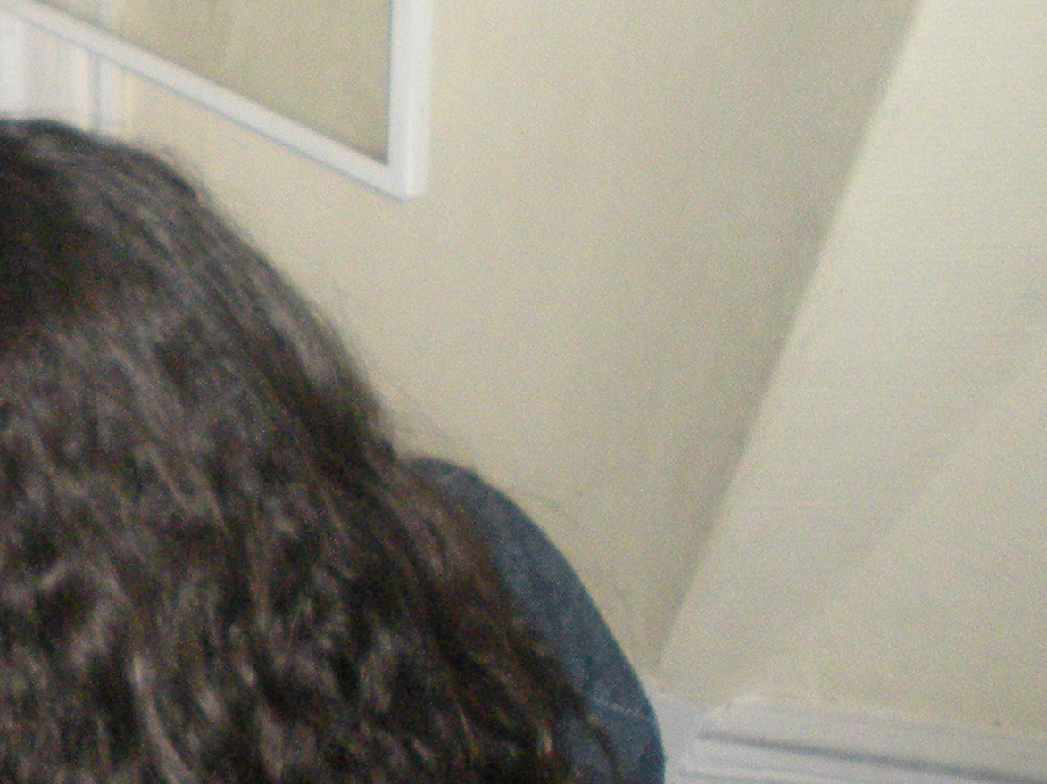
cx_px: -258
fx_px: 3387
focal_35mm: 112
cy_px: 471
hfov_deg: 16.7
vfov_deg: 13.2
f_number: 3.5
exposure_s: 1/60
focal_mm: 6.3
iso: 355
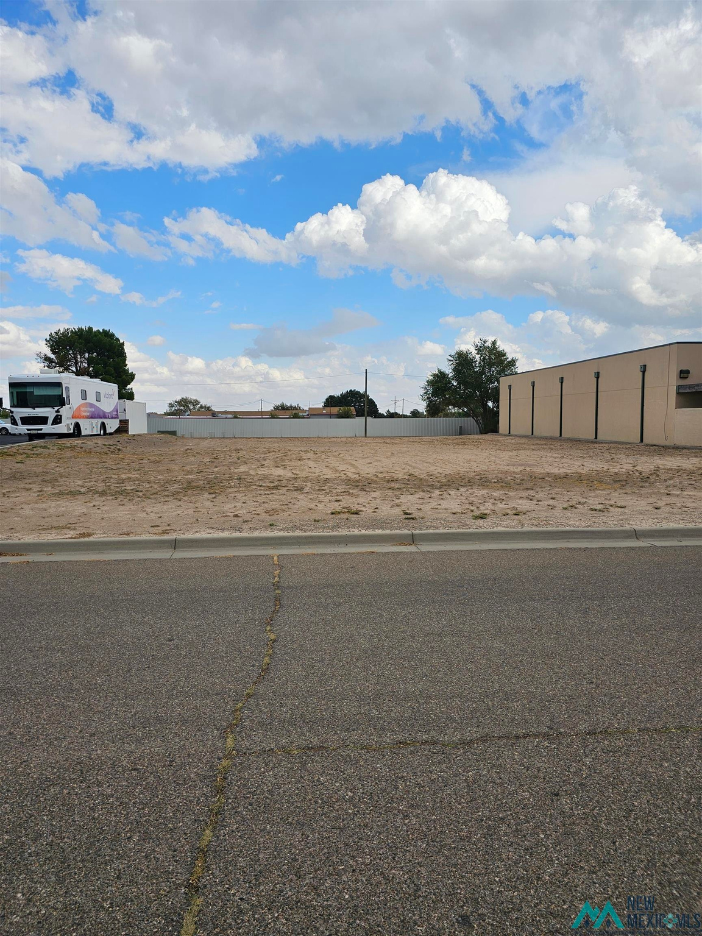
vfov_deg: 73.9
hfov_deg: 58.9
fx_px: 622
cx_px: 351
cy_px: 468
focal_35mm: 23
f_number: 1.7
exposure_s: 1/845
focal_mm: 6.3
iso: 10
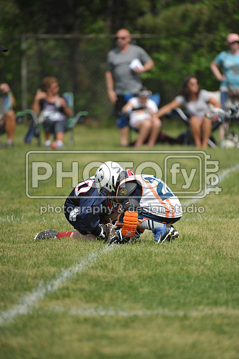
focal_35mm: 400
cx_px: 120
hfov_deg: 3.4
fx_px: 3988
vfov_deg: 5.2
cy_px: 180
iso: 640
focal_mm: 400
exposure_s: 1/5000
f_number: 4
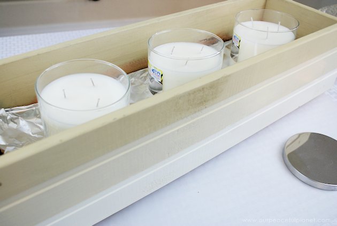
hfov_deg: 57.2
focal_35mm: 33
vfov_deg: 40.1
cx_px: 168
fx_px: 309
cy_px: 113
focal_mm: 22
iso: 320
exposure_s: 1/40
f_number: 4
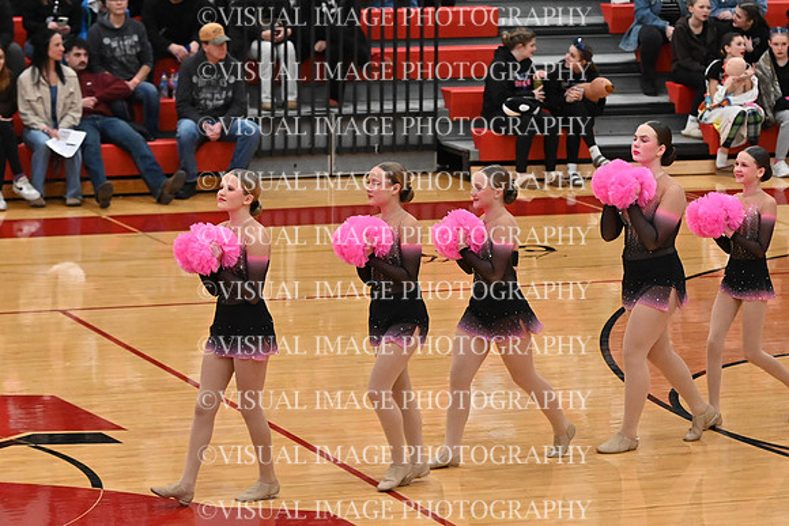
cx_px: 394
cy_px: 263
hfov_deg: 12.2
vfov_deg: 8.2
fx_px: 3683
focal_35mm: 168
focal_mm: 112
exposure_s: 1/400
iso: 8000
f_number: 4
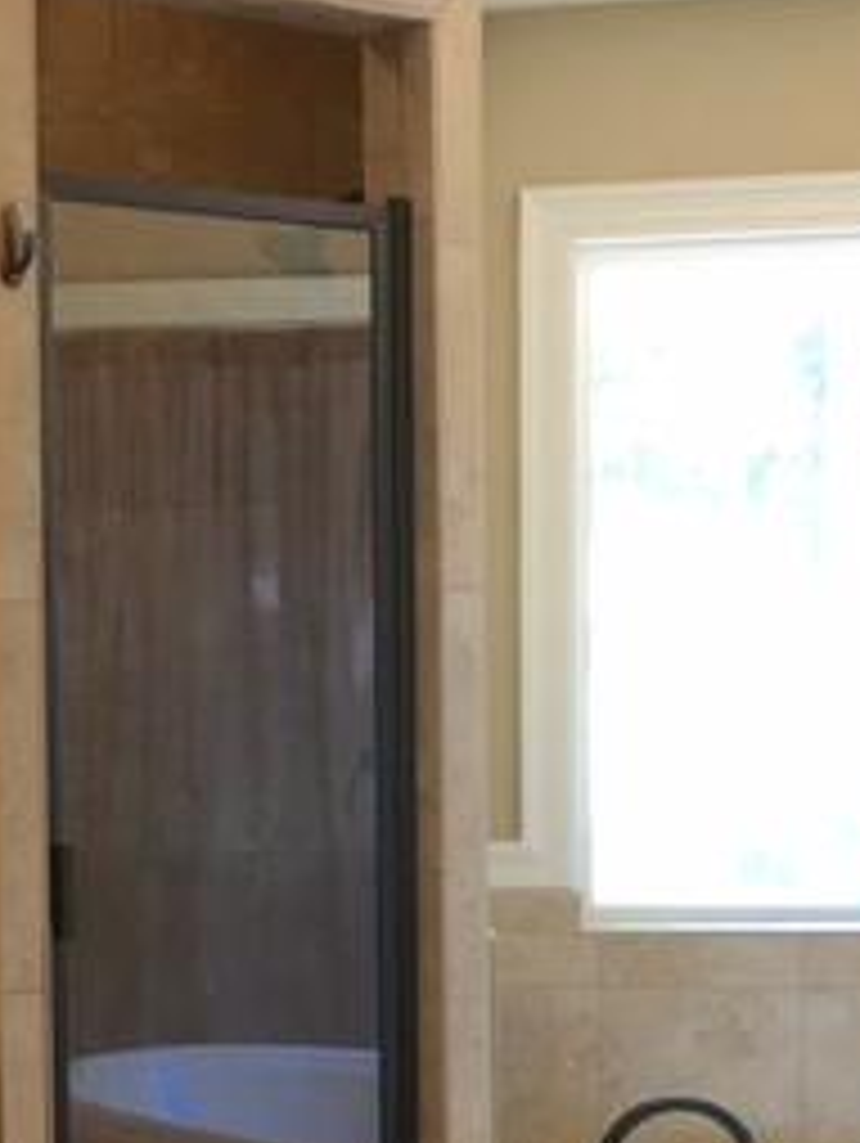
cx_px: -9
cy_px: 814
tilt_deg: -3.9
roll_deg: +1.5
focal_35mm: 73
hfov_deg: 19.6
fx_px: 2414
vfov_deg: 26.4
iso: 32
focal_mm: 4.15
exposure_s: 1/15
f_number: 2.2
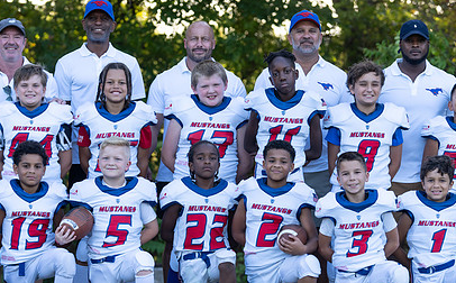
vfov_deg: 6.9
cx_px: 227
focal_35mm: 189
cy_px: 195
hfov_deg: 11.1
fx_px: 2344
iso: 250
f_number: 3.5
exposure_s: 1/320
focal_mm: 118
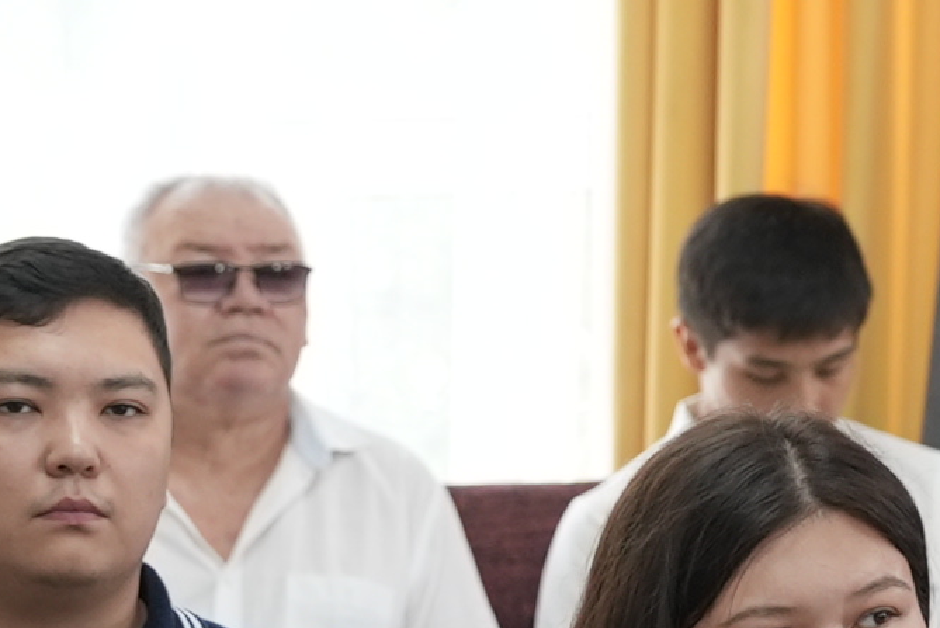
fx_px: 7133
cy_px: 208
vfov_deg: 5.0
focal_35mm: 273
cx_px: 1800
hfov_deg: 7.3
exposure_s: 1/100
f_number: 2.8
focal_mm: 44
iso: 400
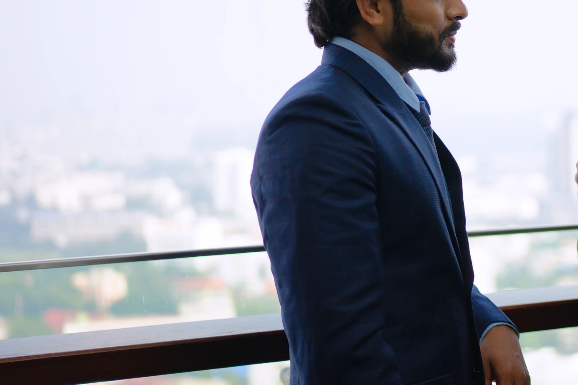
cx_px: 513
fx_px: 1397
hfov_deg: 22.8
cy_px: 157
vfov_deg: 15.7
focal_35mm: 87
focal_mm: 45
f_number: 1.8
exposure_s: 1/800
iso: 100
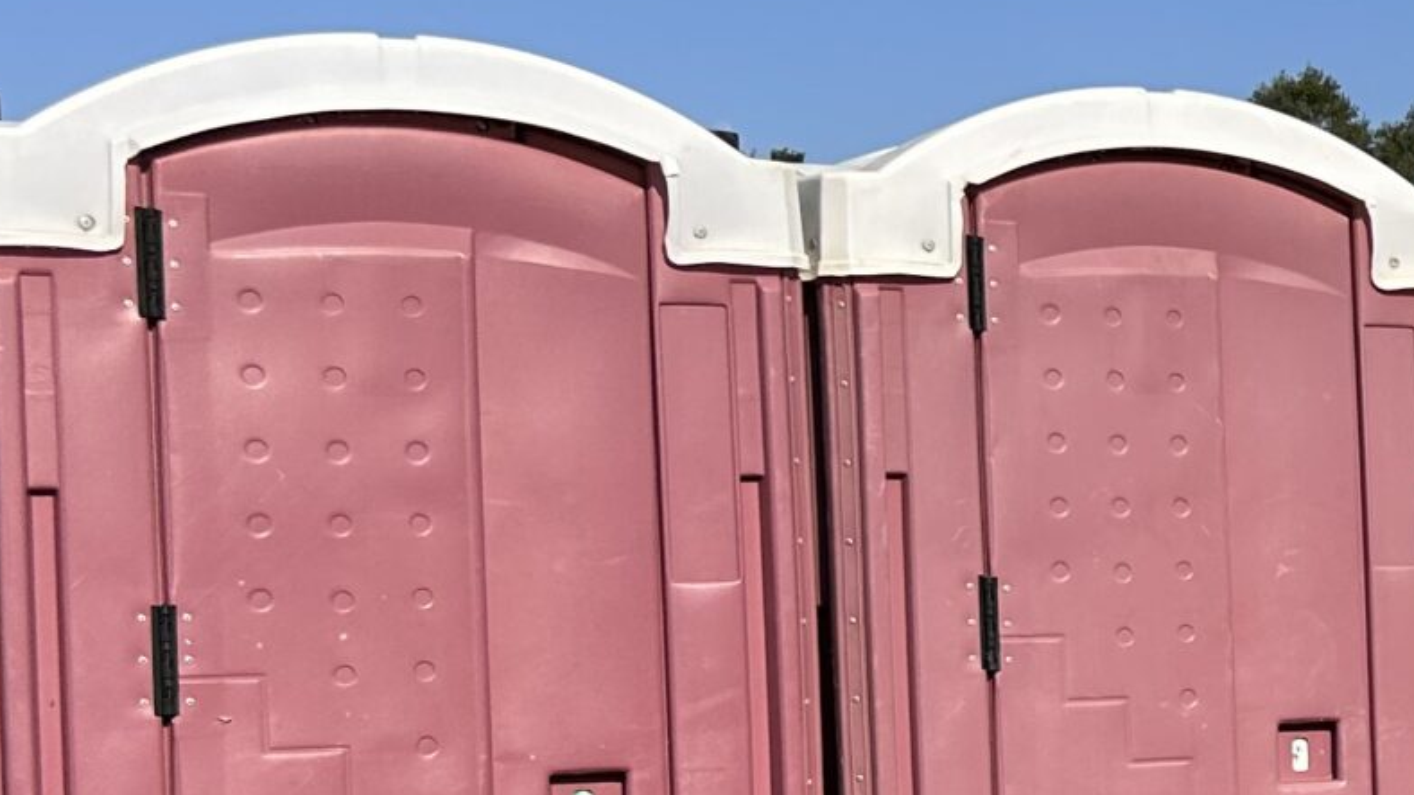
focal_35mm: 92
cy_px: 641
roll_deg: +1.4
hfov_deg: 20.6
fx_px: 3449
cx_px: 1954
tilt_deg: -0.5
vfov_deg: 13.1
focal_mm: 5.7
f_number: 1.5
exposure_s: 1/4831
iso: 50
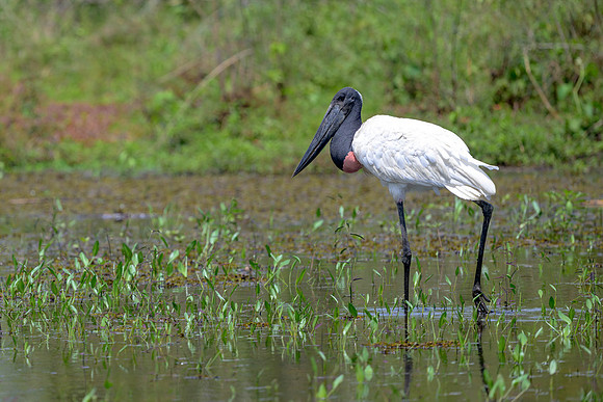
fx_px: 11502
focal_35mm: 687
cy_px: 150
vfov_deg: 2.0
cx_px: 144
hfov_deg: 3.0
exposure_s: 1/1600
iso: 90
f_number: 2.8
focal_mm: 400
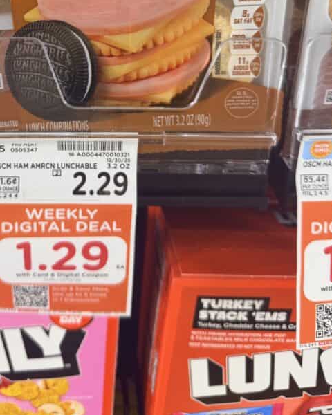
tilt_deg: -20.6
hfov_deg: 36.6
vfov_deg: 43.0
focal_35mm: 40
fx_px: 491
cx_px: 88
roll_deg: -0.7
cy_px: 64
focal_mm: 6.76
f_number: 1.78
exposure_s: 1/121
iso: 80
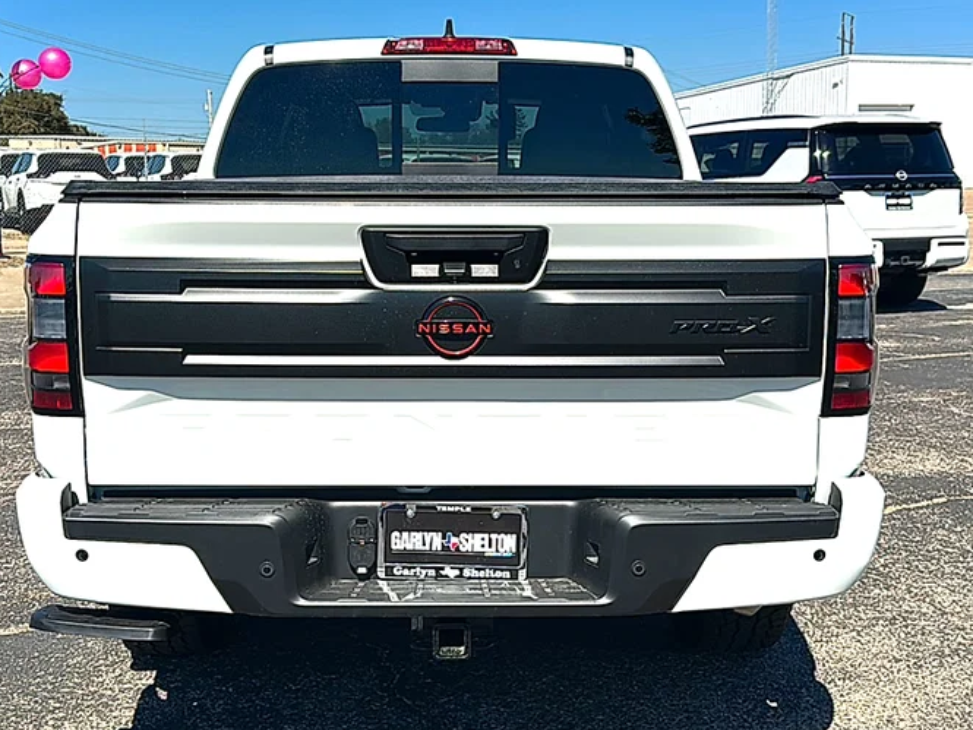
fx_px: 1125
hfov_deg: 46.8
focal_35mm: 40
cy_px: 371
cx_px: 467
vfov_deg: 36.0
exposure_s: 1/9901
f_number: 1.78
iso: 80
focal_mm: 6.86
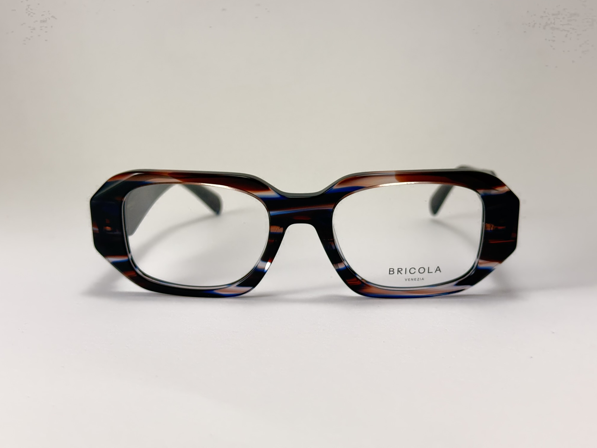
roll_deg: +0.1
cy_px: 220
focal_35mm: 49
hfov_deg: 38.9
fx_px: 845
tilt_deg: -9.2
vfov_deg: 29.7
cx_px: 294
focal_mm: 6.76
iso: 50
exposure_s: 1/100
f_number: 1.78
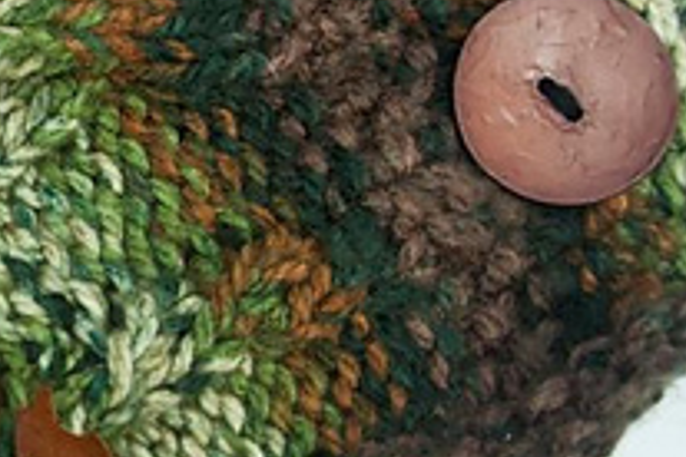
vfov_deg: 13.4
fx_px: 1944
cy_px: 174
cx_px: -66
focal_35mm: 102
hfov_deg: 19.2
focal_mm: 22
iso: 400
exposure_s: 1/250
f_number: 4.5
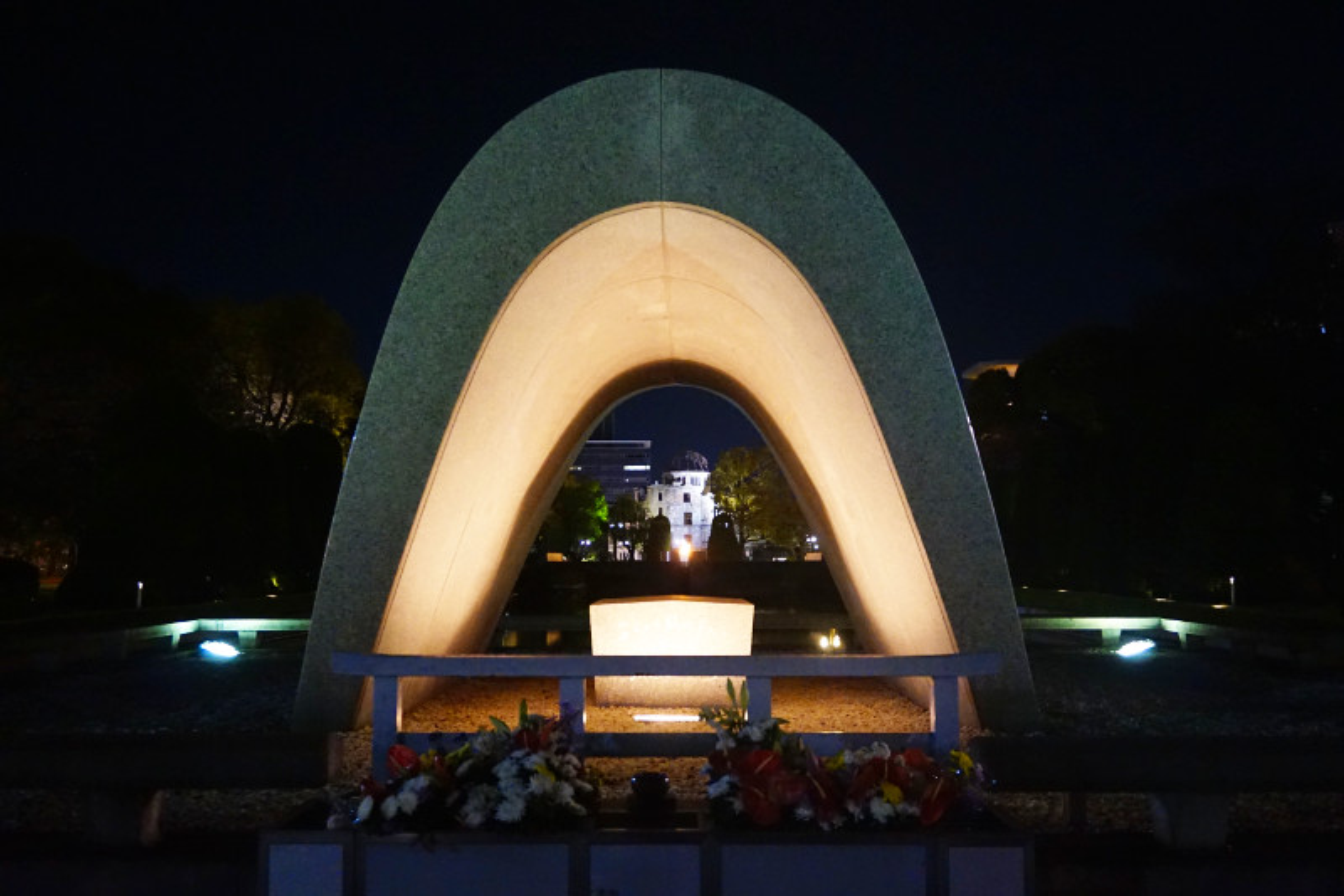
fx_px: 1344
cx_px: 672
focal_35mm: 36
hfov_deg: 53.1
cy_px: 448
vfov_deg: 36.9
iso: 3200
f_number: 4.5
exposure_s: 1/10
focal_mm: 24
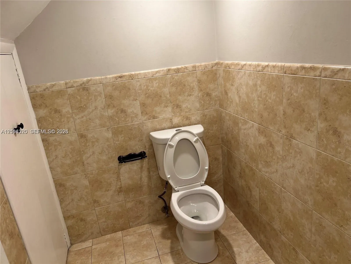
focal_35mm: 26
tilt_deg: -17.1
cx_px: 176
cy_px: 132
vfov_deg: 53.1
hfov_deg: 67.3
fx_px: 264
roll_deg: +7.5
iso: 32
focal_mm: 5.7
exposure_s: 1/120
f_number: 1.5
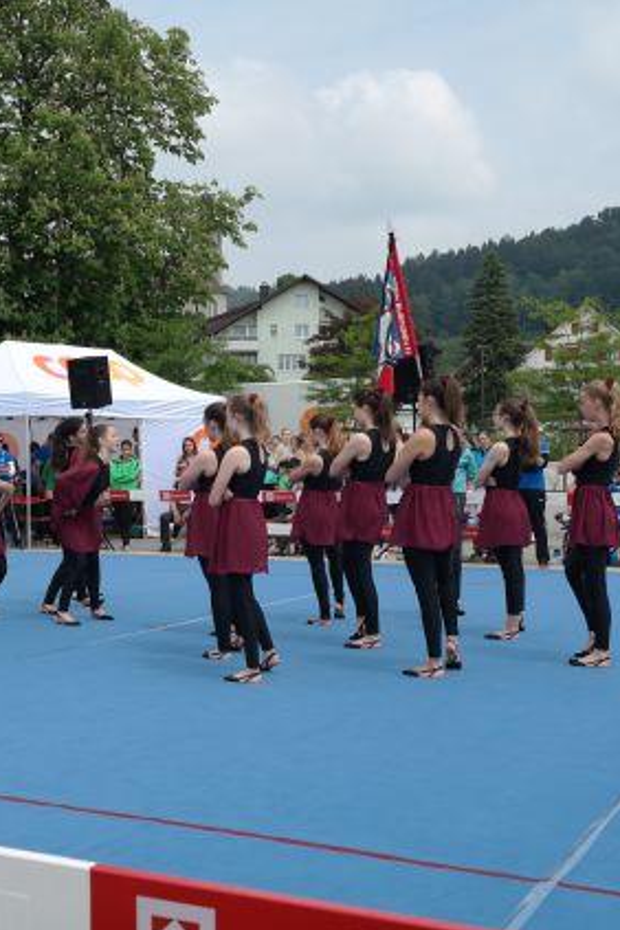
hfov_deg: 26.9
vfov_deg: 39.6
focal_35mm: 50
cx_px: 237
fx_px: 1292
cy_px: 467
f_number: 7.1
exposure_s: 1/320
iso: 100
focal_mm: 22
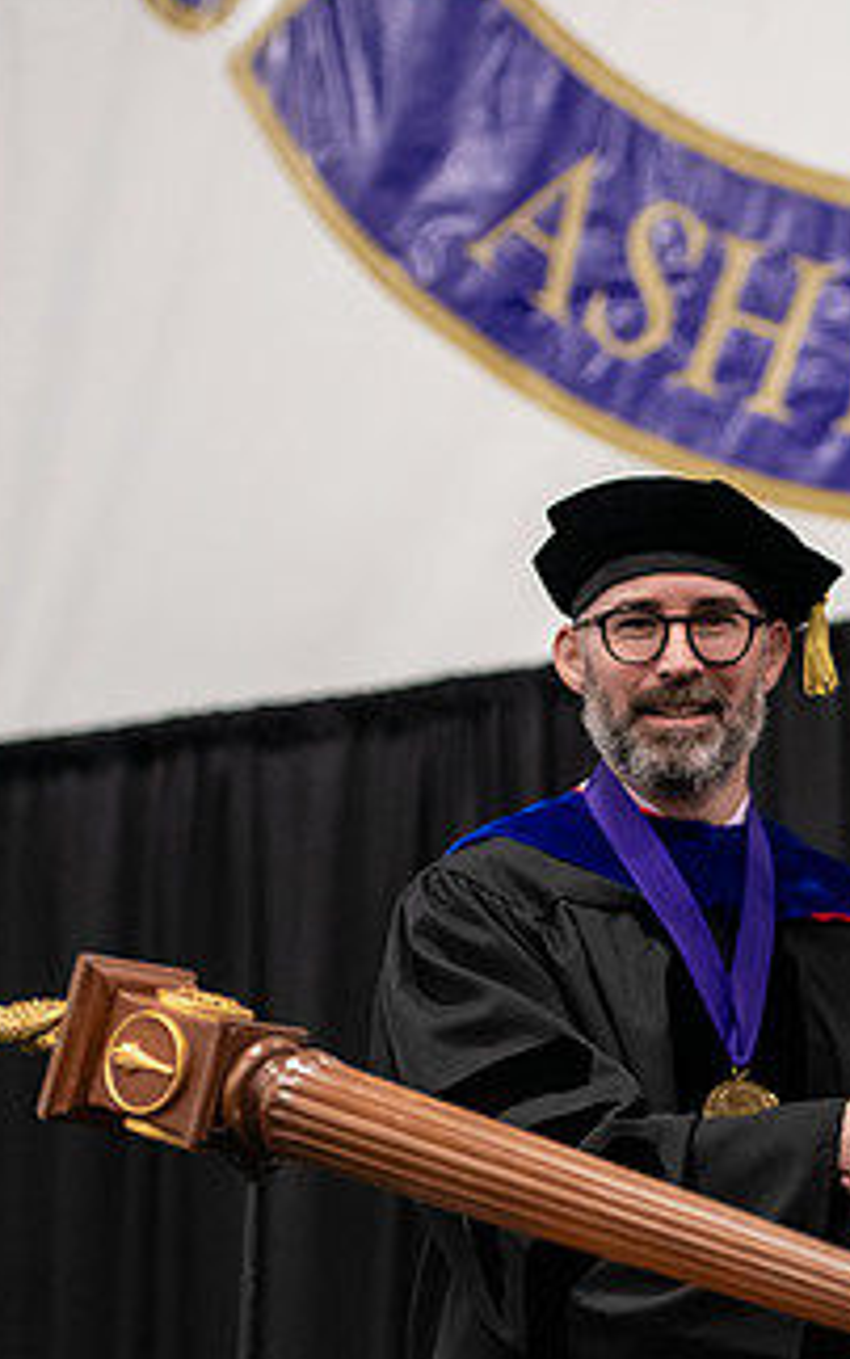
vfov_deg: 14.6
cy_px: 793
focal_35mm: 143
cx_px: 888
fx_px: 5298
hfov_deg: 9.1
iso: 2500
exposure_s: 1/200
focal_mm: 78
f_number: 3.2
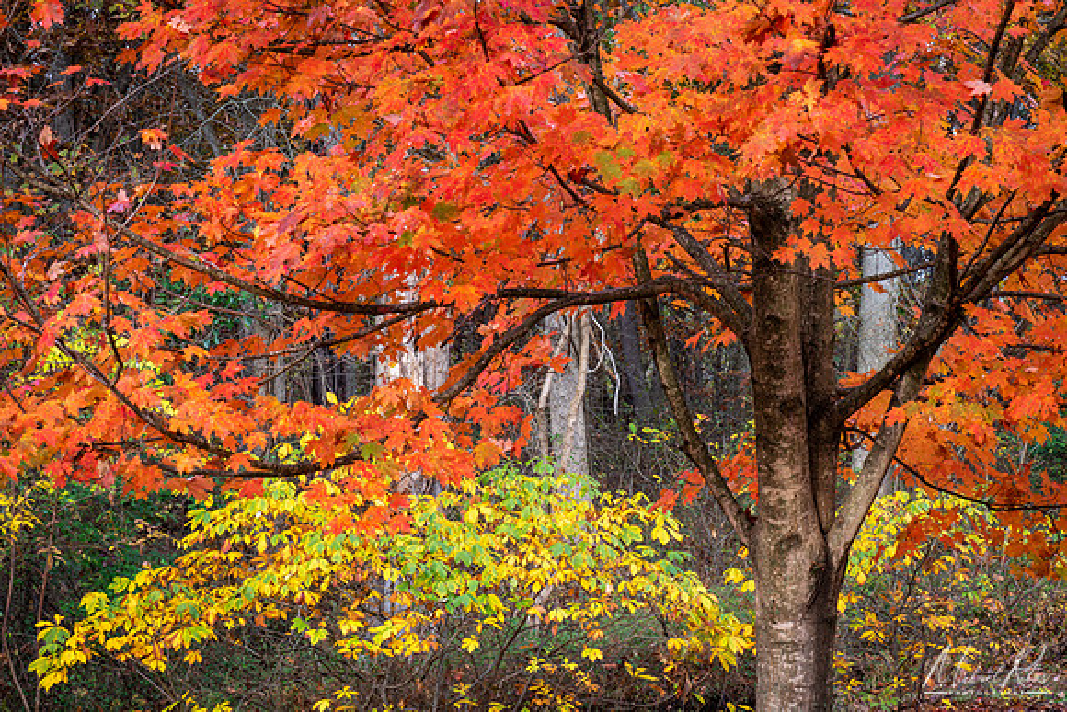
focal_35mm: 105
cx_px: 534
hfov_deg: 19.5
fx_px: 3113
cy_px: 356
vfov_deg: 13.0
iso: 64
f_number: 13
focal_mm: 105
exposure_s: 1/6
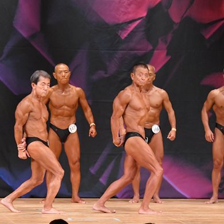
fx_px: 2262
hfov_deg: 5.7
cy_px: 123
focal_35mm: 309
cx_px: 85
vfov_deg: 5.7
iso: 5600
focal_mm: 122
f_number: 5.6
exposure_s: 1/400
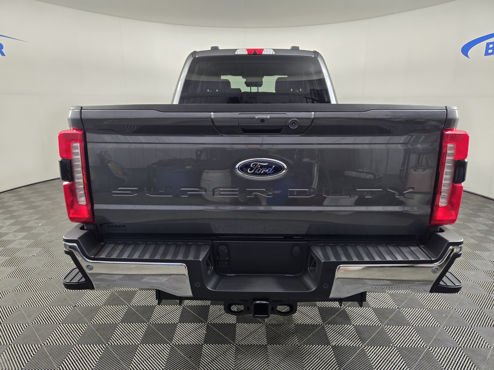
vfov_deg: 58.9
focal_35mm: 23
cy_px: 185
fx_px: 328
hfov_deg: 73.9
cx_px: 247
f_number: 1.8
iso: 100
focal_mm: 5.4
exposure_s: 1/120
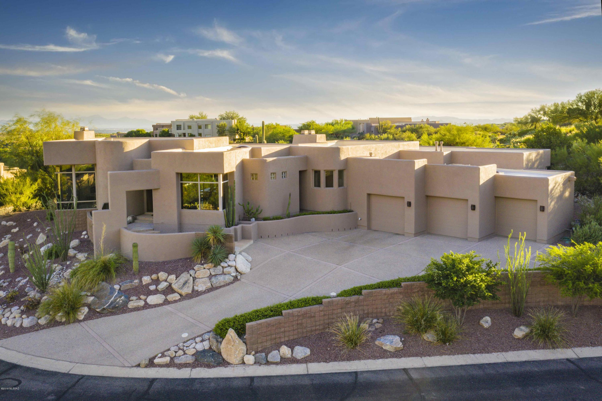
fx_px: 468
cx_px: 301
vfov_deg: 46.4
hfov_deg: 65.5
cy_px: 200
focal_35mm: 28
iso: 100
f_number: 8
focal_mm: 10.26
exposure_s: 1/60
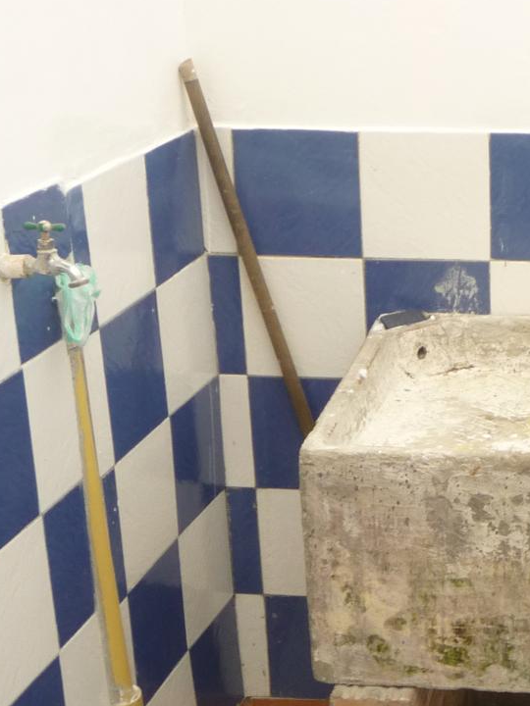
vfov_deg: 25.6
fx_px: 1551
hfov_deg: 19.0
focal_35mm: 76
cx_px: 504
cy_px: 440
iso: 160
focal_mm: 5.2
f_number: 3.3
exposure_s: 1/30
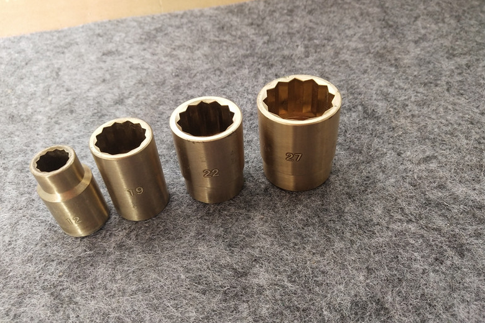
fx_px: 431
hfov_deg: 58.7
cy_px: 180
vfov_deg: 41.1
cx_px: 237
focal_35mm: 32
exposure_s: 1/60
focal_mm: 3.95
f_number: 1.8
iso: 395
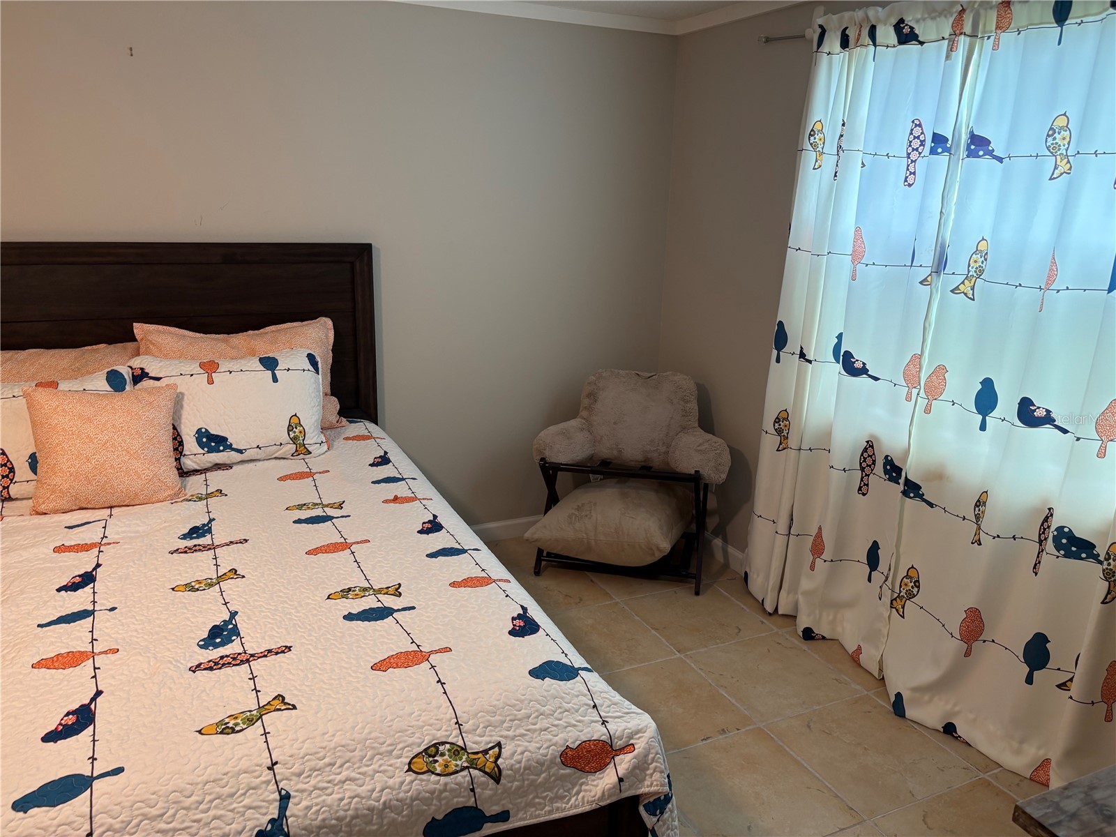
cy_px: 418
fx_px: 838
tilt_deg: -14.0
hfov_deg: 67.3
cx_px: 558
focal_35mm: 26
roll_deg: -1.0
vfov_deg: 53.1
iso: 80
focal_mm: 5.96
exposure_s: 1/60
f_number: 1.6
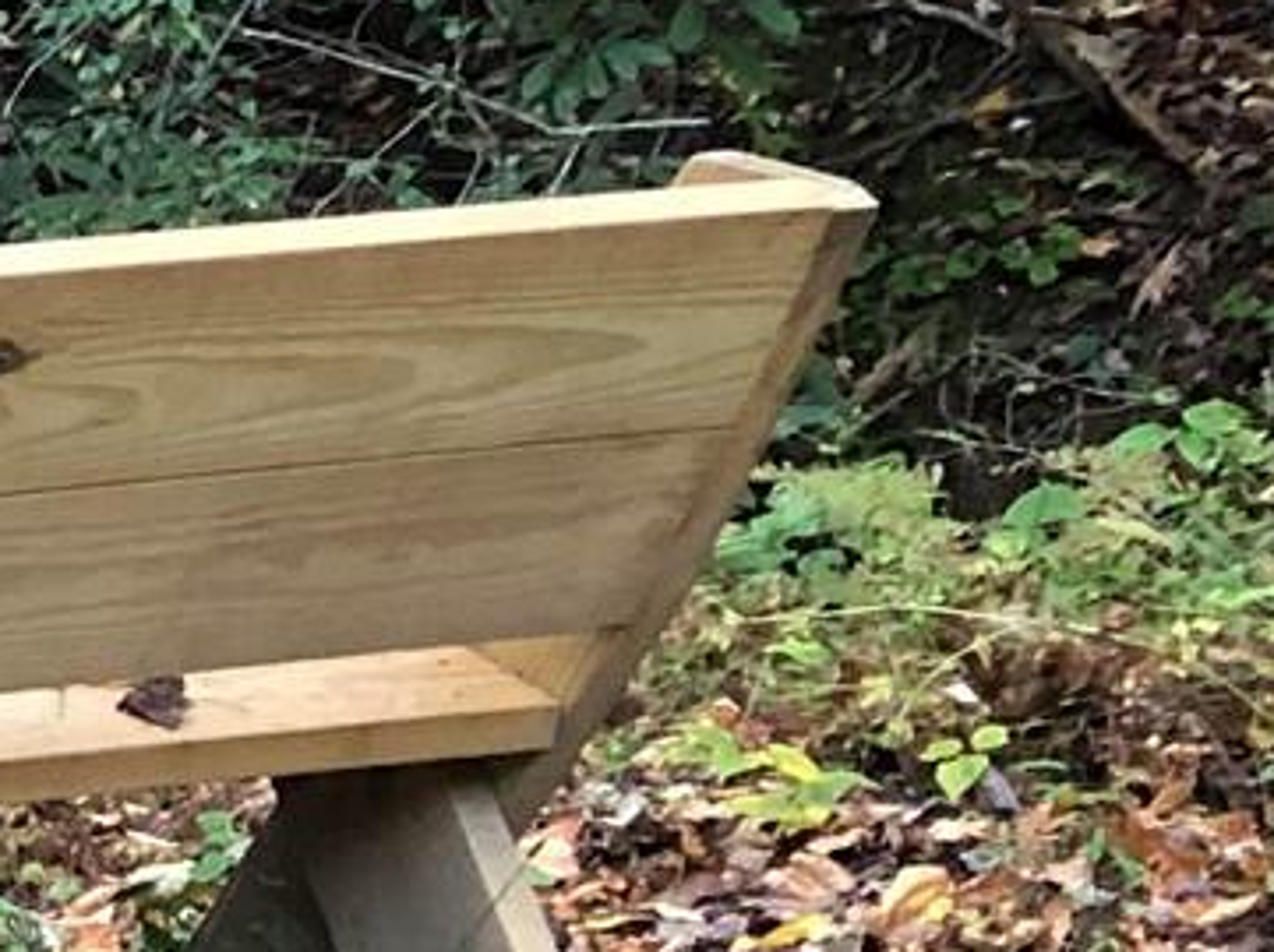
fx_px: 5846
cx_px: -2273
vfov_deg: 9.3
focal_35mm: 159
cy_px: 857
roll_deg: -1.5
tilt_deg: -8.8
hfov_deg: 10.0
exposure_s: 1/9
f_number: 1.8
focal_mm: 3.99
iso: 100
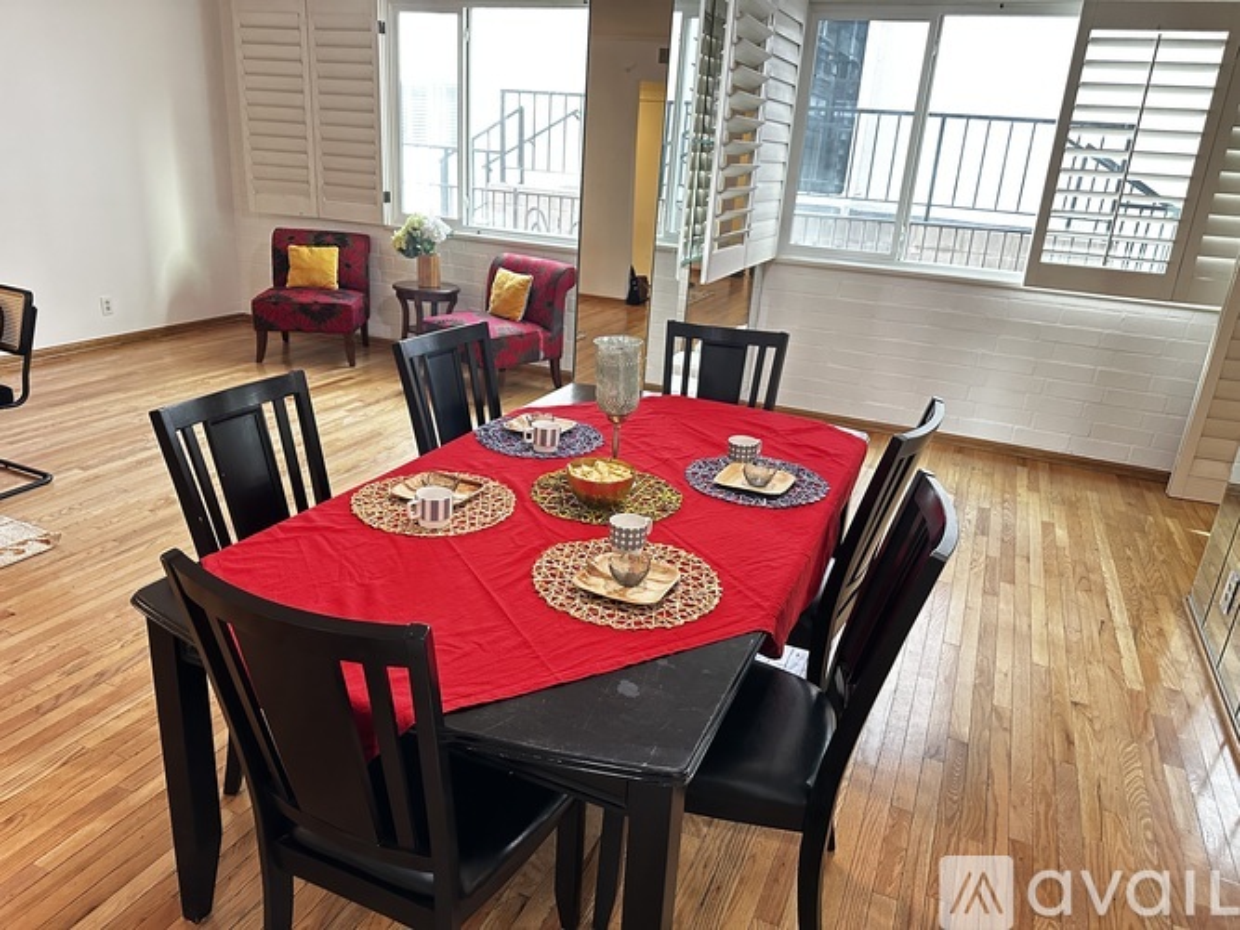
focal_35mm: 24
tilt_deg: -20.6
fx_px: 860
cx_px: 620
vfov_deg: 56.8
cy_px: 465
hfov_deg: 71.6
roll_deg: -4.1
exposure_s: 1/60
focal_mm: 6.86
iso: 640
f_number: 1.78
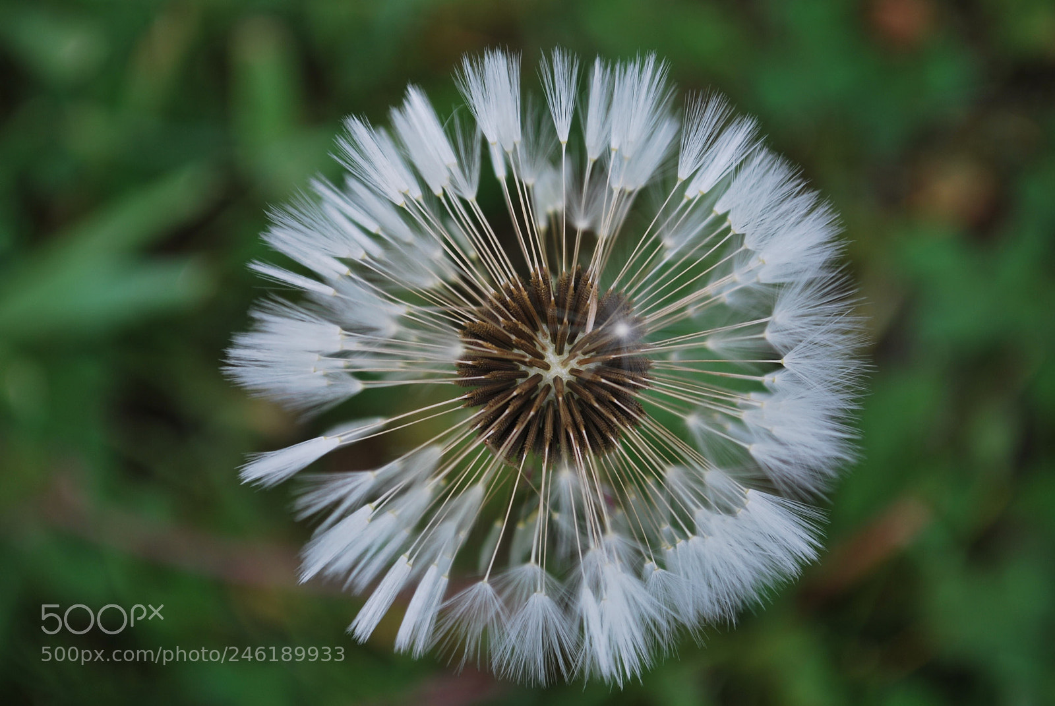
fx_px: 2421
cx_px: 528
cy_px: 353
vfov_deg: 16.6
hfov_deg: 24.6
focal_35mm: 82
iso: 110
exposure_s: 1/125
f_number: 5.6
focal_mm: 55
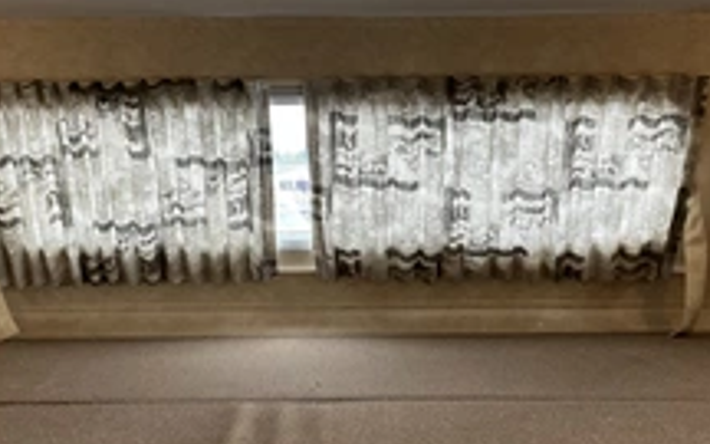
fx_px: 1103
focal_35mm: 57
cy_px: 168
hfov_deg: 35.7
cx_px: 348
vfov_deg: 22.7
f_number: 1.8
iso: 64
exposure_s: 1/101
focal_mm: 3
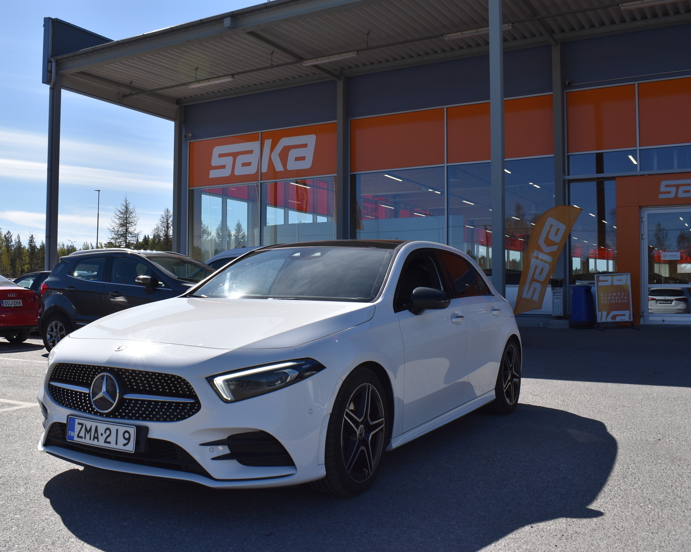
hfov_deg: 50.7
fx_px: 727
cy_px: 276
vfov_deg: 41.6
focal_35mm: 36
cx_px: 296
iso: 200
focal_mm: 21
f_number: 9.5
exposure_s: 1/750
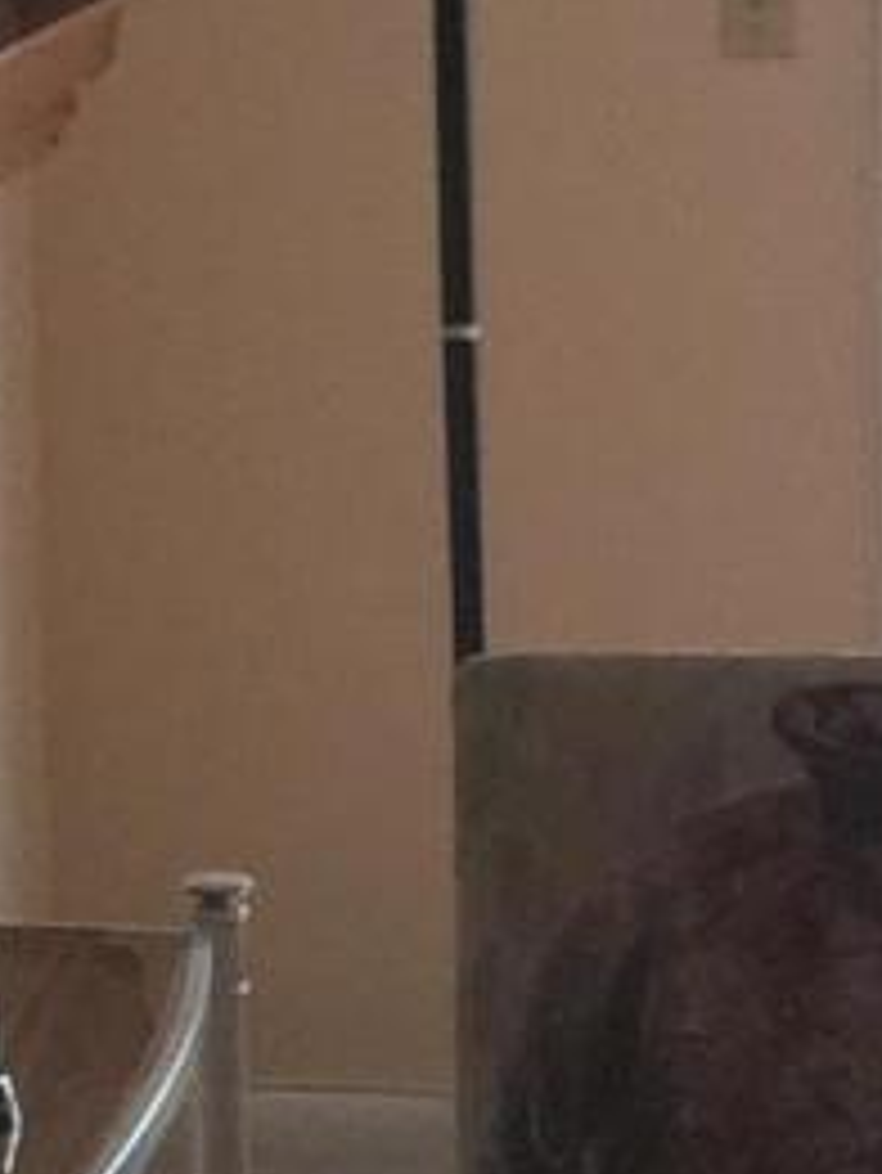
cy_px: 1030
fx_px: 7536
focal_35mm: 222
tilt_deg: -10.3
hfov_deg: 6.2
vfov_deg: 8.9
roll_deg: -0.6
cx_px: 2498
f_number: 2.2
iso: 50
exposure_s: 1/120
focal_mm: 4.15
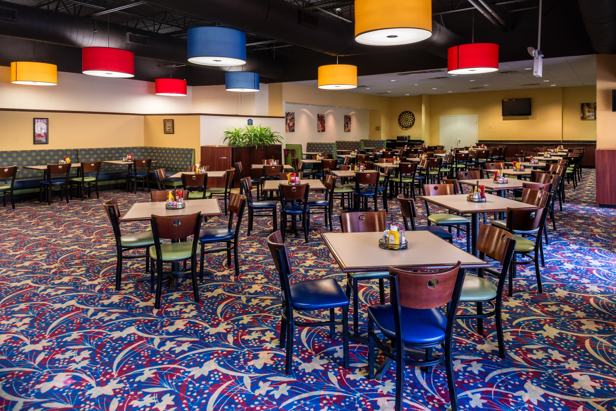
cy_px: 206
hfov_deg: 73.7
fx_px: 411
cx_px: 308
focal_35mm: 24
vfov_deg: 53.2
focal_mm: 24
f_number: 9.5
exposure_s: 1/10
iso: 200
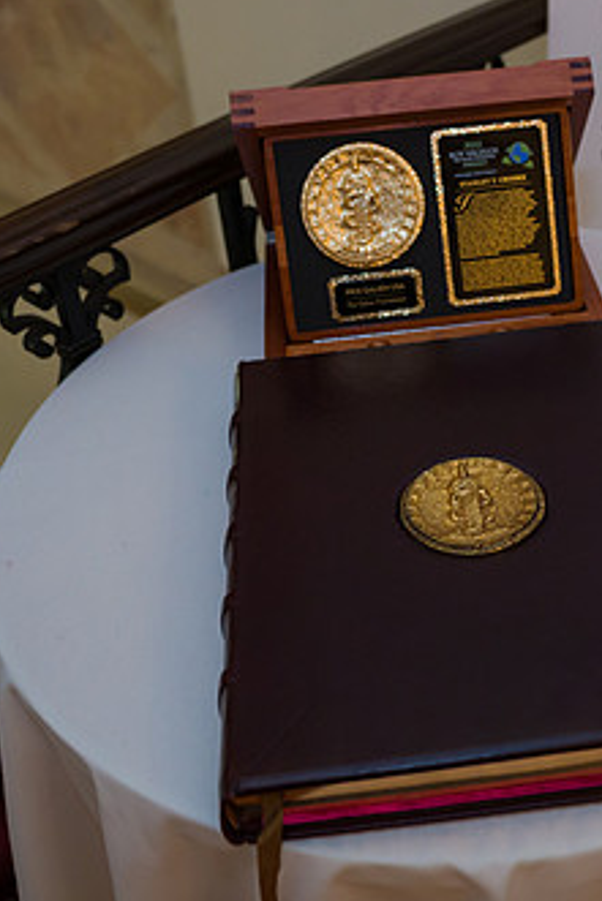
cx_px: 441
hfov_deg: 27.2
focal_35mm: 49
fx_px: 1228
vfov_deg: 40.3
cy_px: 468
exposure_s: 1/200
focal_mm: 28
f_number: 3.2
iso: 1600
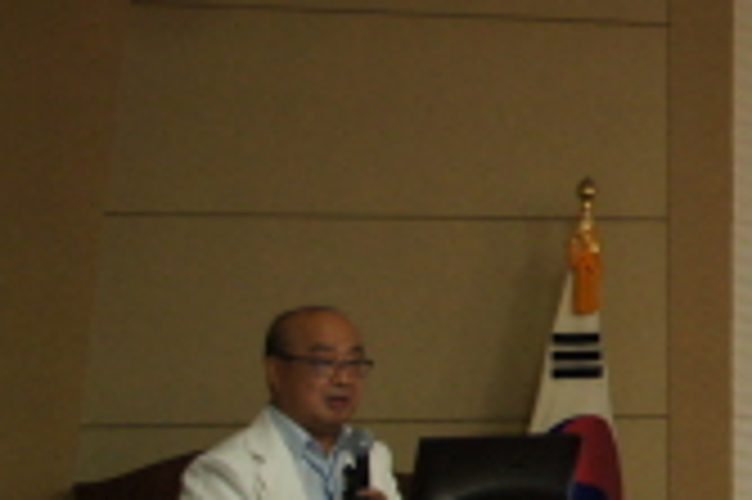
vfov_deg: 11.7
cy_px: 266
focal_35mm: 117
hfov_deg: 15.5
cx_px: 1270
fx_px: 2439
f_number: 4
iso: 800
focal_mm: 21
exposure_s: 1/40
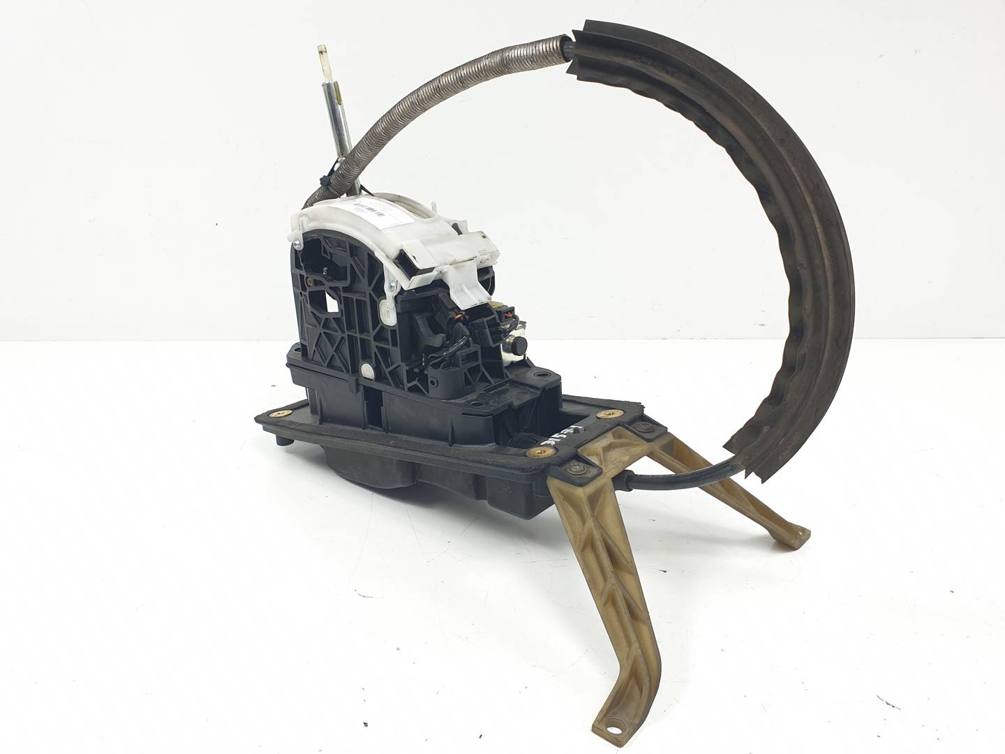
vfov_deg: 53.1
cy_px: 377
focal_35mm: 26
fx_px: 755
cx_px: 502
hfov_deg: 67.3
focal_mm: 4.3
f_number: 2.4
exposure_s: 1/120
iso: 50
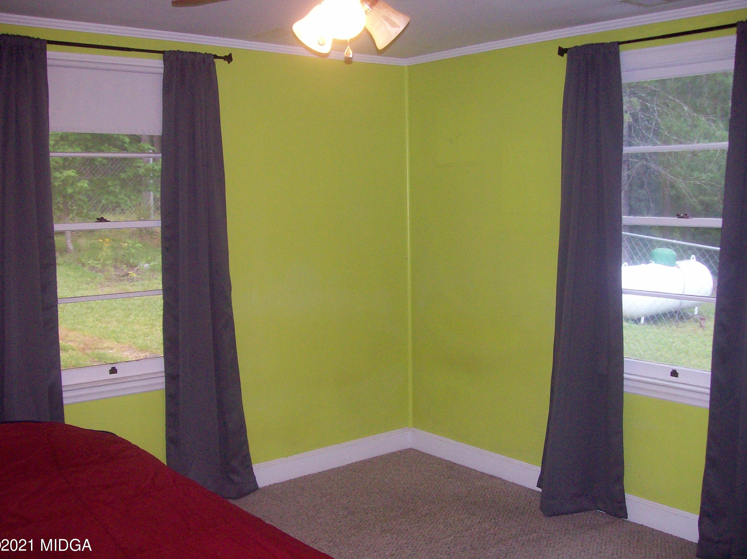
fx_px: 798
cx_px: 371
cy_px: 279
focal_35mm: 37
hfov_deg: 50.2
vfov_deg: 38.6
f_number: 2.7
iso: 140
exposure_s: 1/64
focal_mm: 6
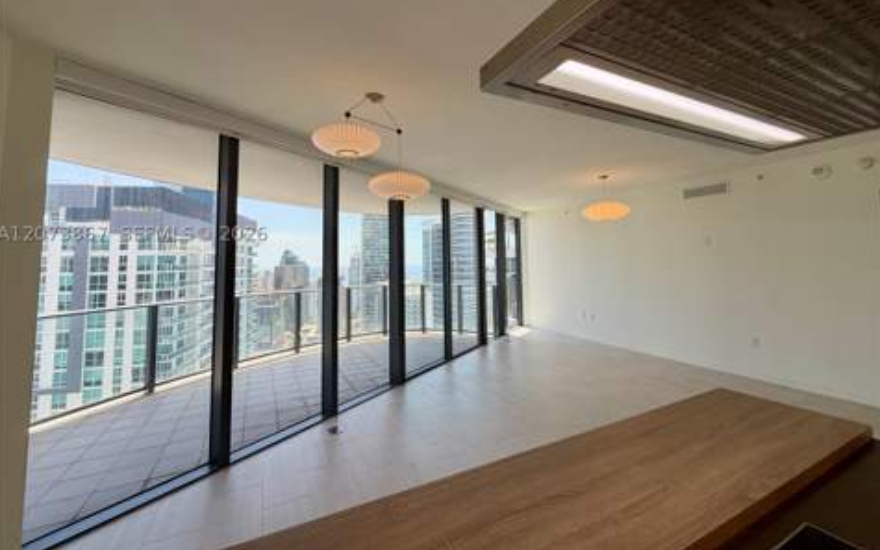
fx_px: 360
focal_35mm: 15
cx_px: 437
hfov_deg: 101.5
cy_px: 233
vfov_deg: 74.3
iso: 40
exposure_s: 1/156
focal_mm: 2.22
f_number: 2.2
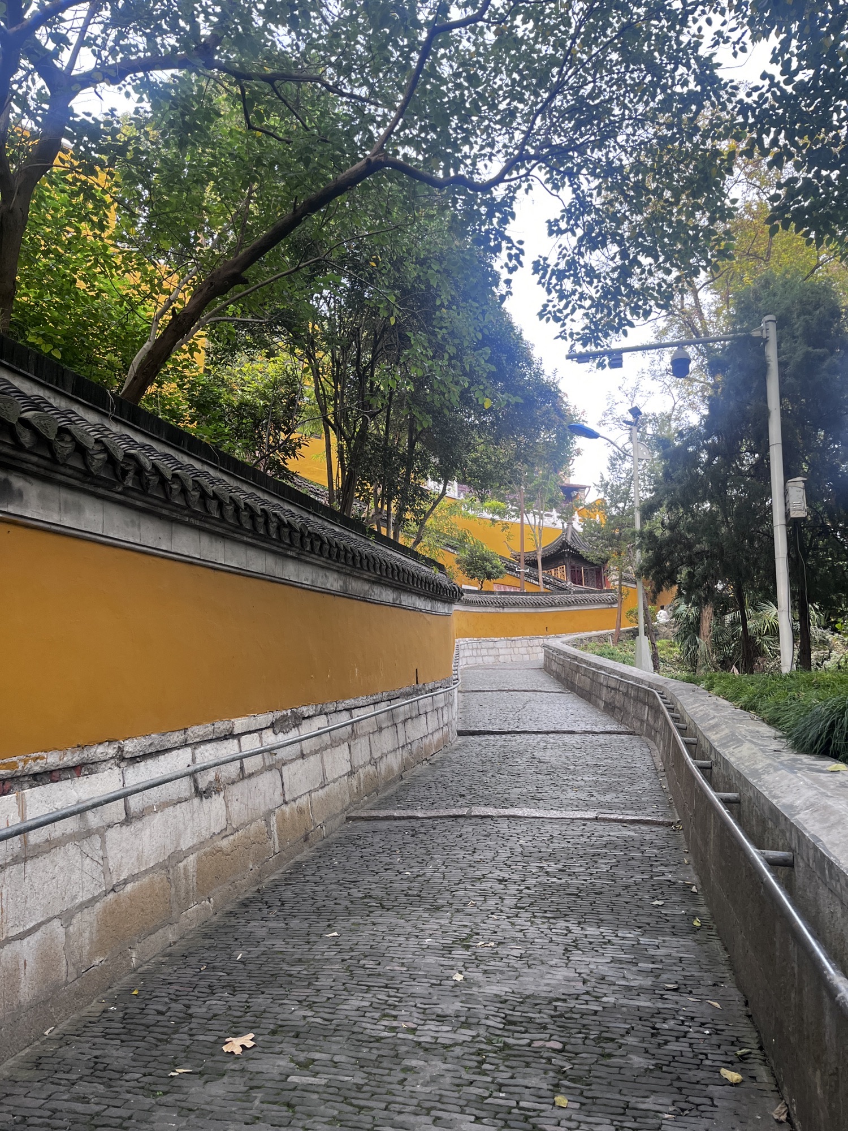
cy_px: 566
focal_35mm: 26
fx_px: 849
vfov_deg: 67.3
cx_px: 424
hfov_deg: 53.1
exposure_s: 1/121
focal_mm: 5.1
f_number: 1.6
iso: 100
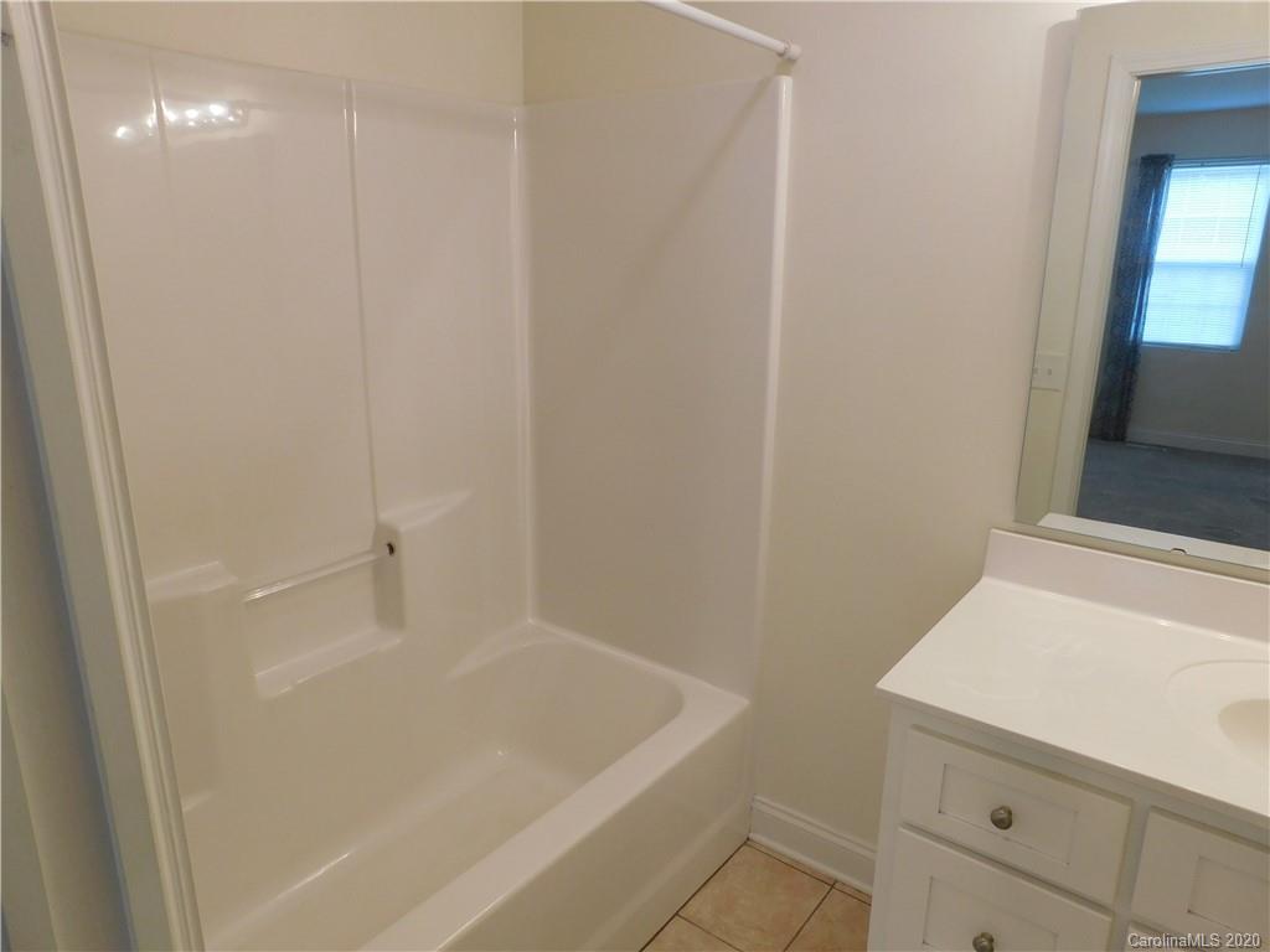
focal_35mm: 23
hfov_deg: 73.9
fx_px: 844
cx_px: 635
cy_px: 476
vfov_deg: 58.9
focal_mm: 4
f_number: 3
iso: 140
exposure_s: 1/30
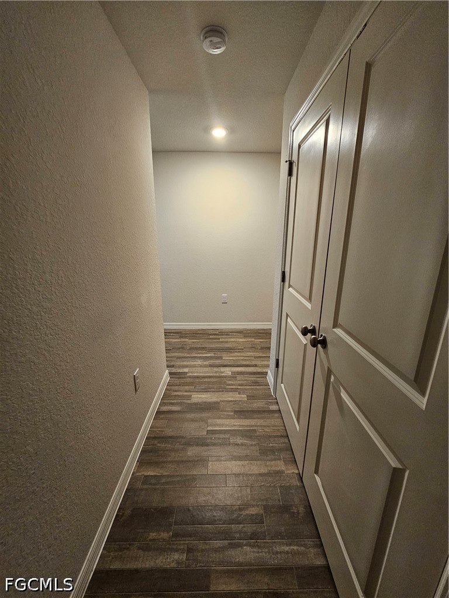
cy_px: 299
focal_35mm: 13
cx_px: 224
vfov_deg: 106.2
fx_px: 225
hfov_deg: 89.9
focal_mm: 2.2
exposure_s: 1/40
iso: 320
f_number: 2.2
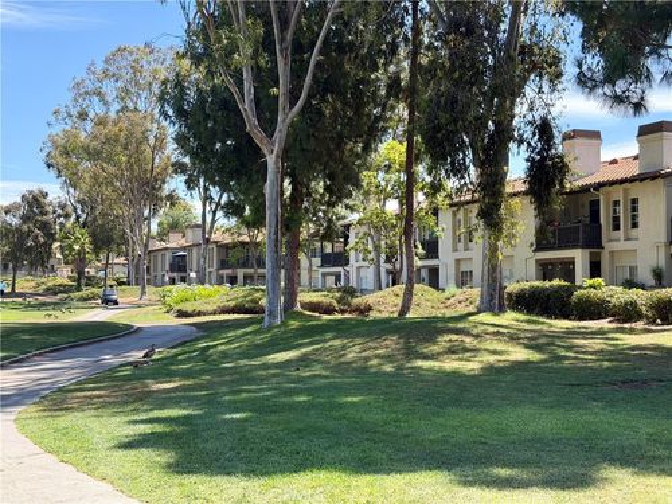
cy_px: 252
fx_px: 932
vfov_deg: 30.3
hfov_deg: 39.7
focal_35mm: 48
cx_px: 336
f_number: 1.78
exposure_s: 1/1715
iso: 100
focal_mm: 6.76
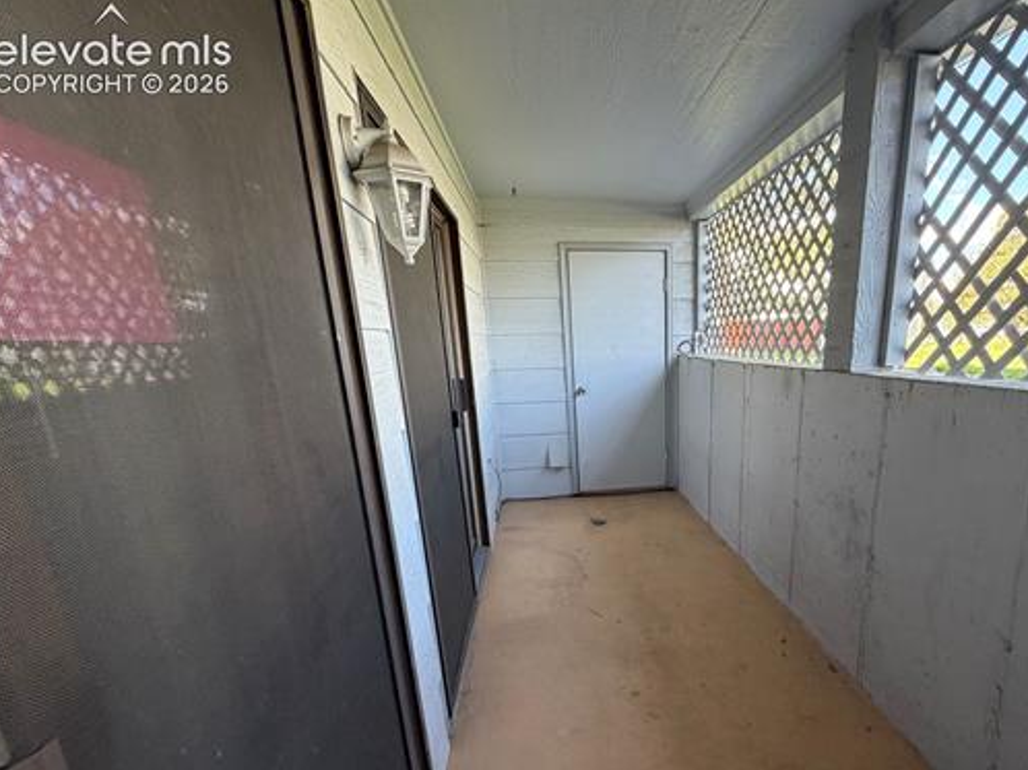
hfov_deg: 86.1
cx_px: 640
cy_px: 474
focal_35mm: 18
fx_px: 534
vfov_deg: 70.6
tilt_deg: -13.2
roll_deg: +2.5
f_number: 2.2
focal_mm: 2.22
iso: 320
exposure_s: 1/121
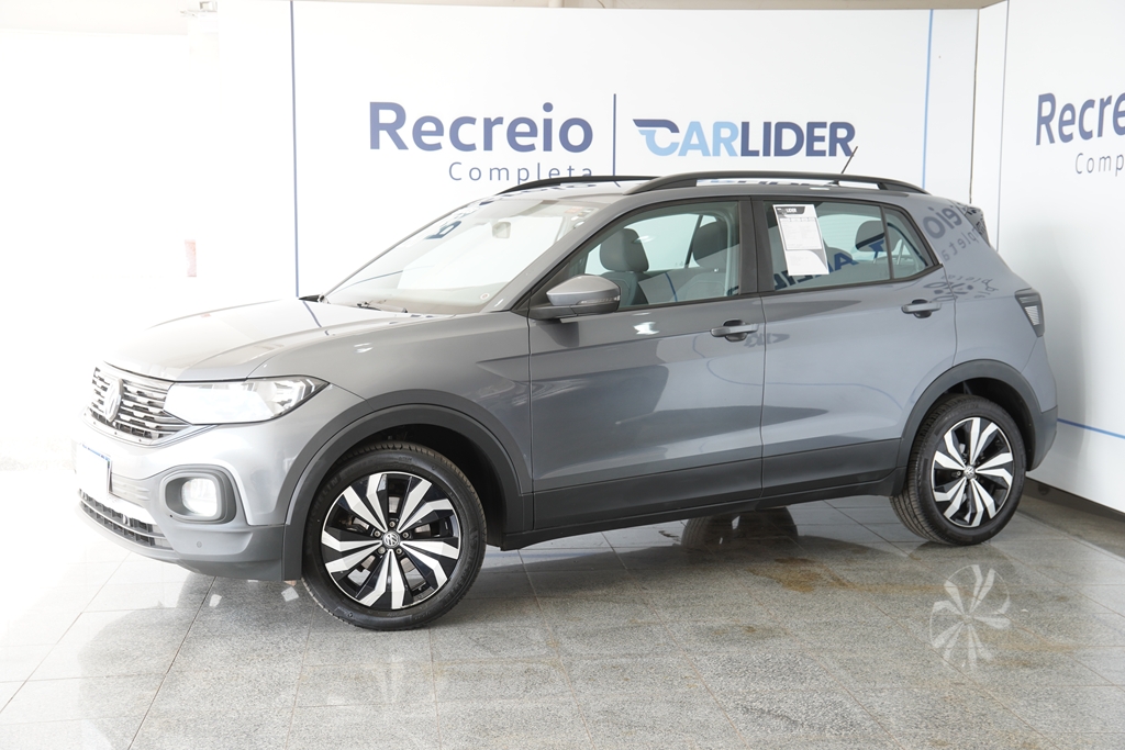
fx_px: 1500
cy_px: 375
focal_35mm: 48
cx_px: 562
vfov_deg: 28.1
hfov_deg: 41.1
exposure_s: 1/100
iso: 160
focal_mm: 32
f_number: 4
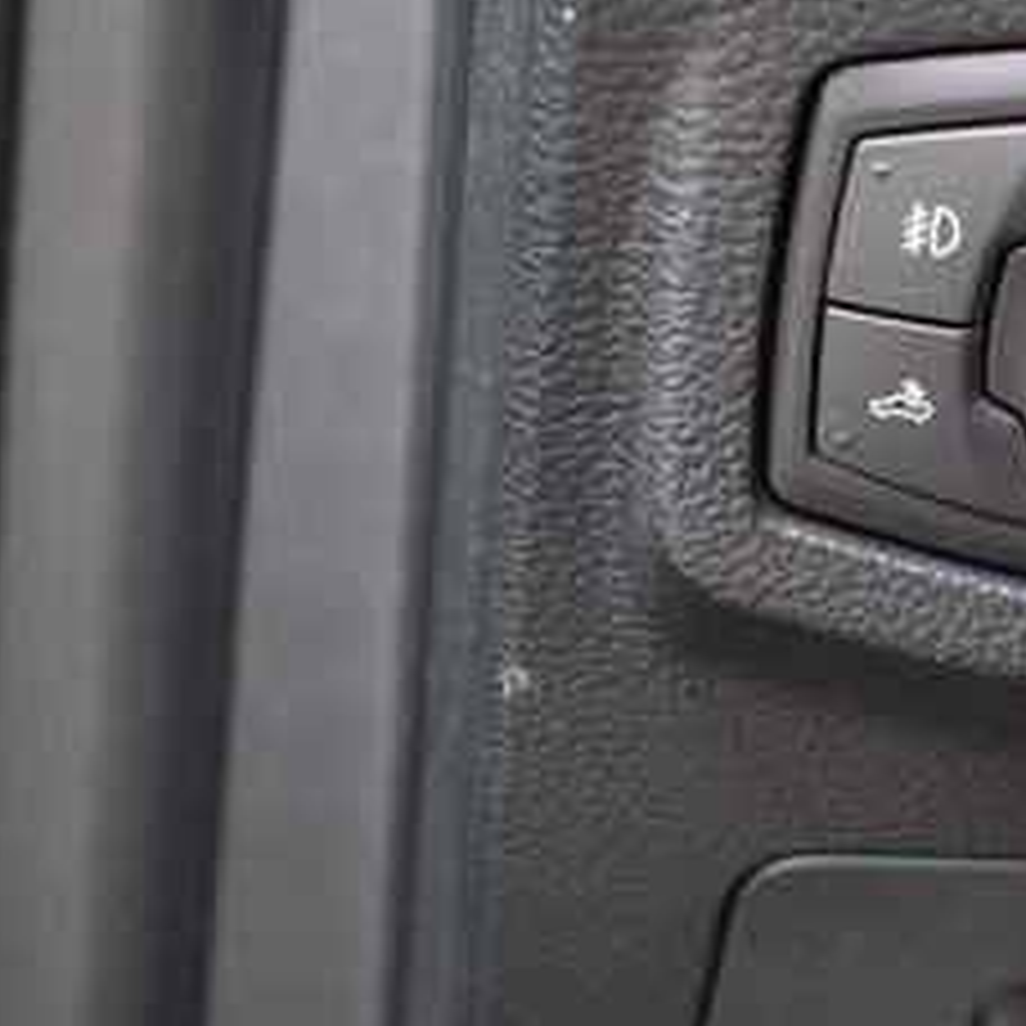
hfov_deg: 19.5
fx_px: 2884
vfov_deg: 20.1
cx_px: 1080
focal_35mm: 86
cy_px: 704
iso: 1100
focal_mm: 24
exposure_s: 1/125
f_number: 3.8
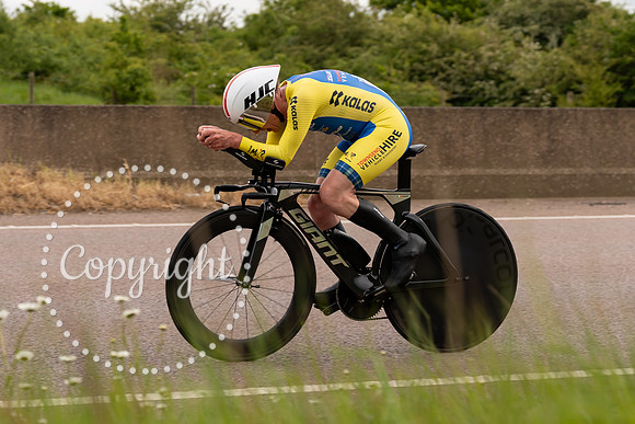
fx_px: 1791
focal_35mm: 102
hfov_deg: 20.1
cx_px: 345
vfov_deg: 13.5
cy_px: 134
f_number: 4
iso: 200
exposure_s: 1/1000
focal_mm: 70
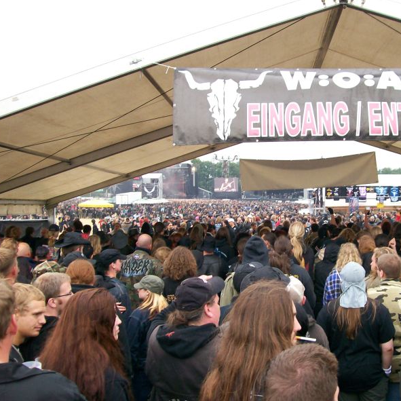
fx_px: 564
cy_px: 202
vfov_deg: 39.2
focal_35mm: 43
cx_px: 250
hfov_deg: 38.9
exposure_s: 1/64
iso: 80
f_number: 2.7
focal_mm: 6
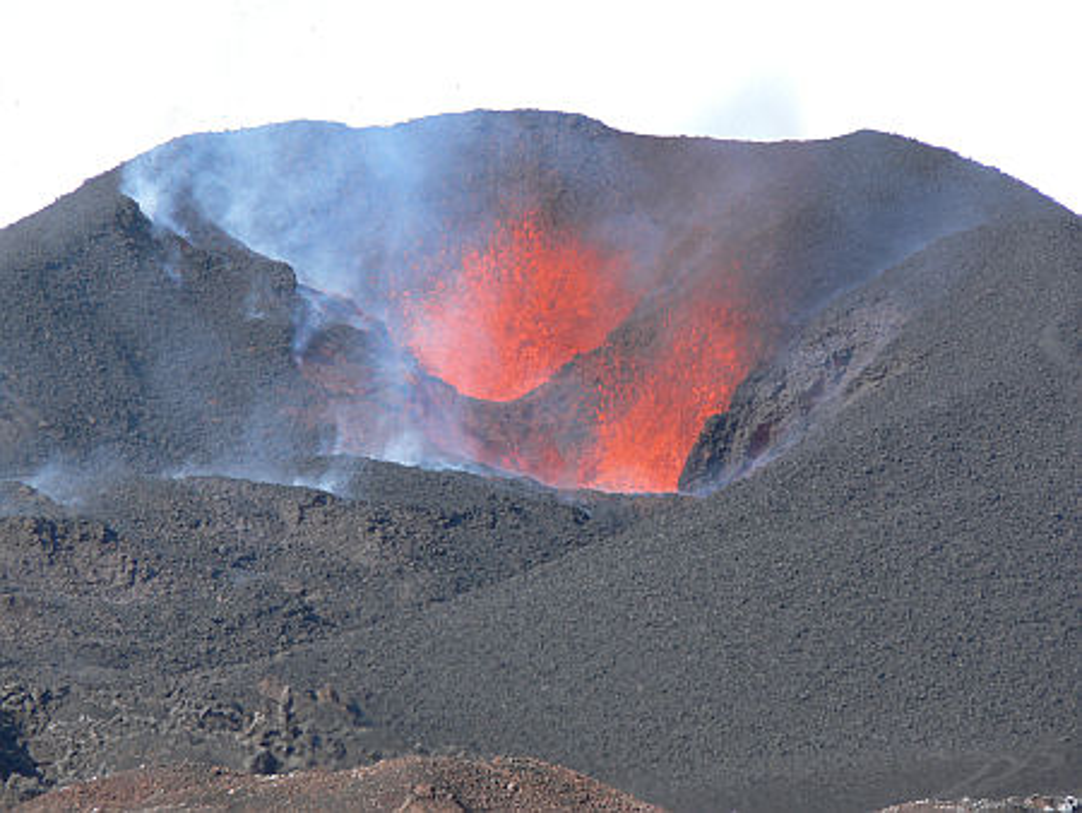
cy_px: 406
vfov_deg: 3.5
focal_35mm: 420
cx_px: 541
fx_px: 13135
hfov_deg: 4.7
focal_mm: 88.8
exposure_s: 1/125
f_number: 5.6
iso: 80
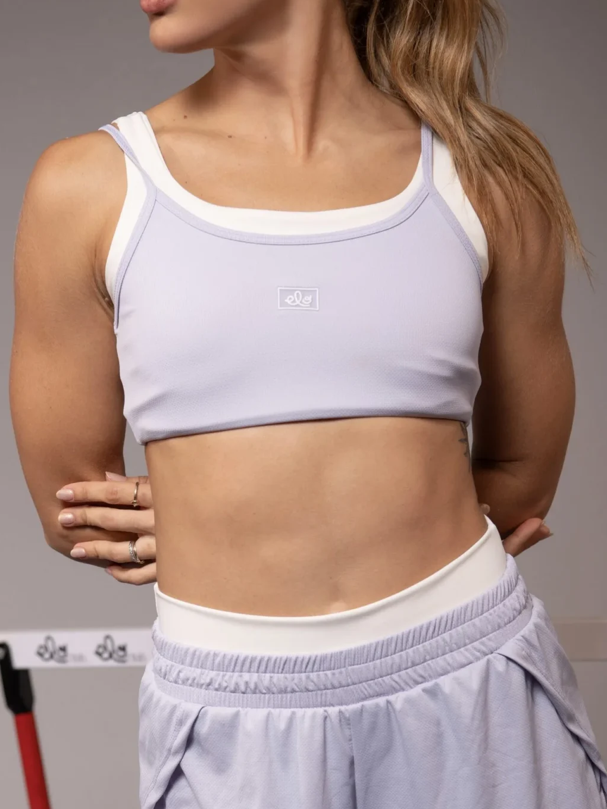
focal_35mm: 76
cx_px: 304
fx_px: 1777
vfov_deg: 25.7
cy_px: 390
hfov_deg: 19.4
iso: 160
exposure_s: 1/200
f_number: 5
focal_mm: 70
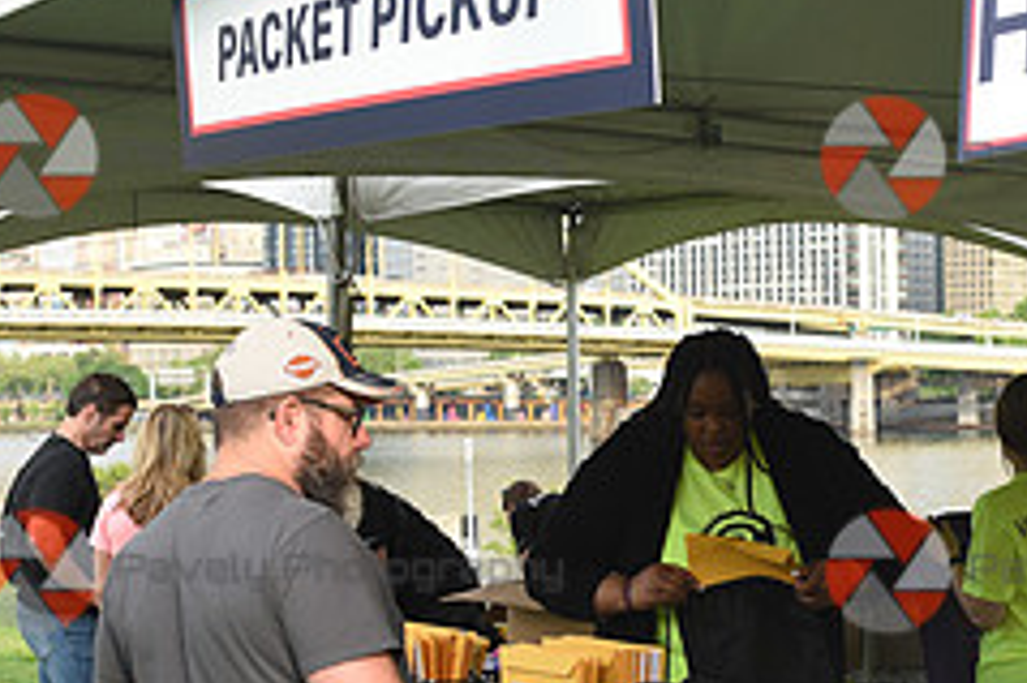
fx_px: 2423
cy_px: 427
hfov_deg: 23.8
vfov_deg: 16.0
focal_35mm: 85
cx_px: 731
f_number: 6.3
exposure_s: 1/400
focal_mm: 35
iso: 320
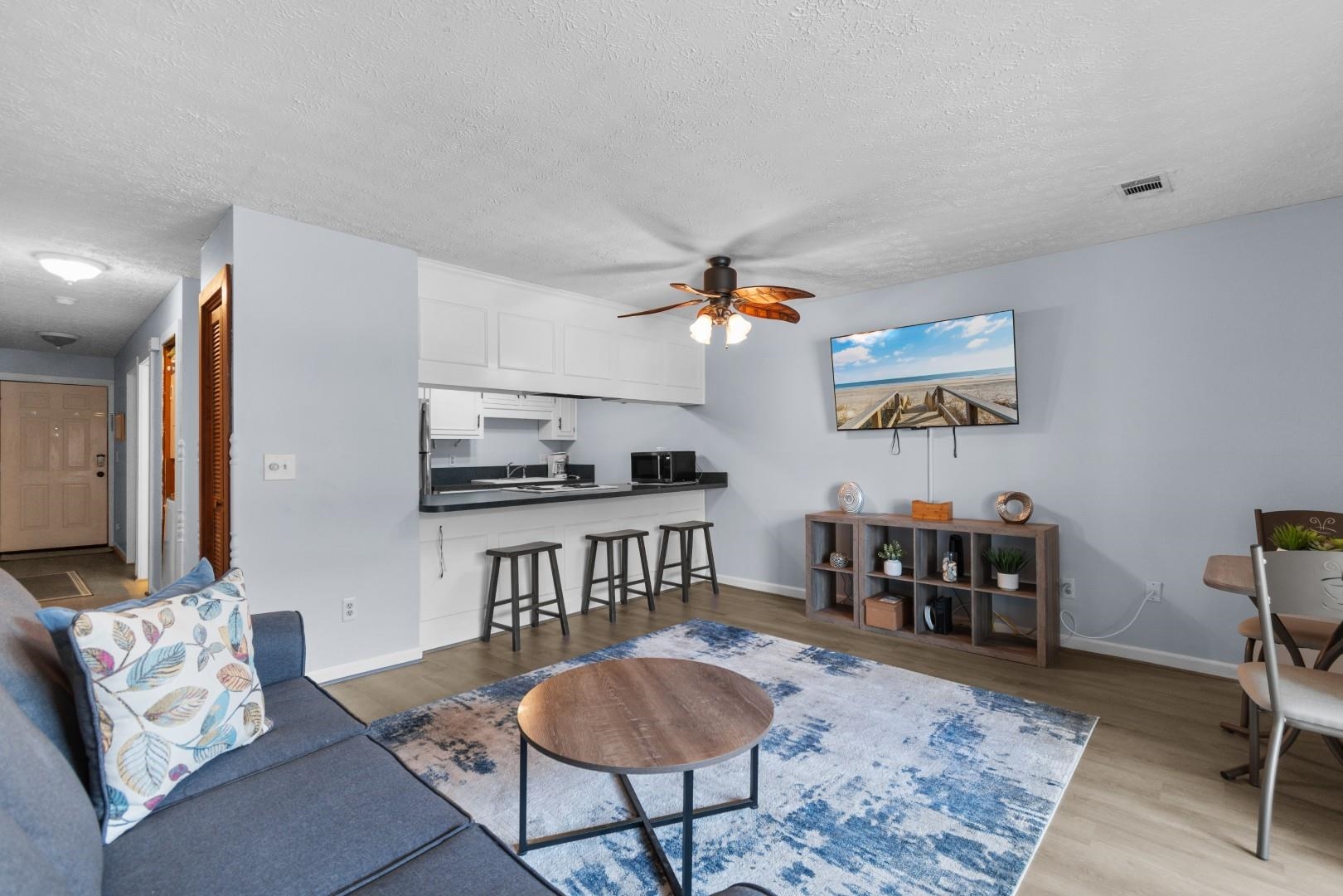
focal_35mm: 15
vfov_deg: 77.3
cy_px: 448
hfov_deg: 100.4
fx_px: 560
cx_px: 672
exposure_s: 1/13
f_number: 4.5
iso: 100
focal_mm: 10
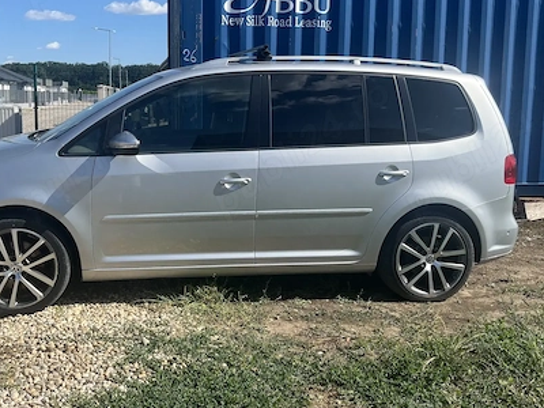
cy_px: 163
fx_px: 613
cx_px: 205
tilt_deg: -5.9
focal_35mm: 39
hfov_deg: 47.4
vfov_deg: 36.7
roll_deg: -0.5
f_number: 1.5
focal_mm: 5.7
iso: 50
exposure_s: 1/4444
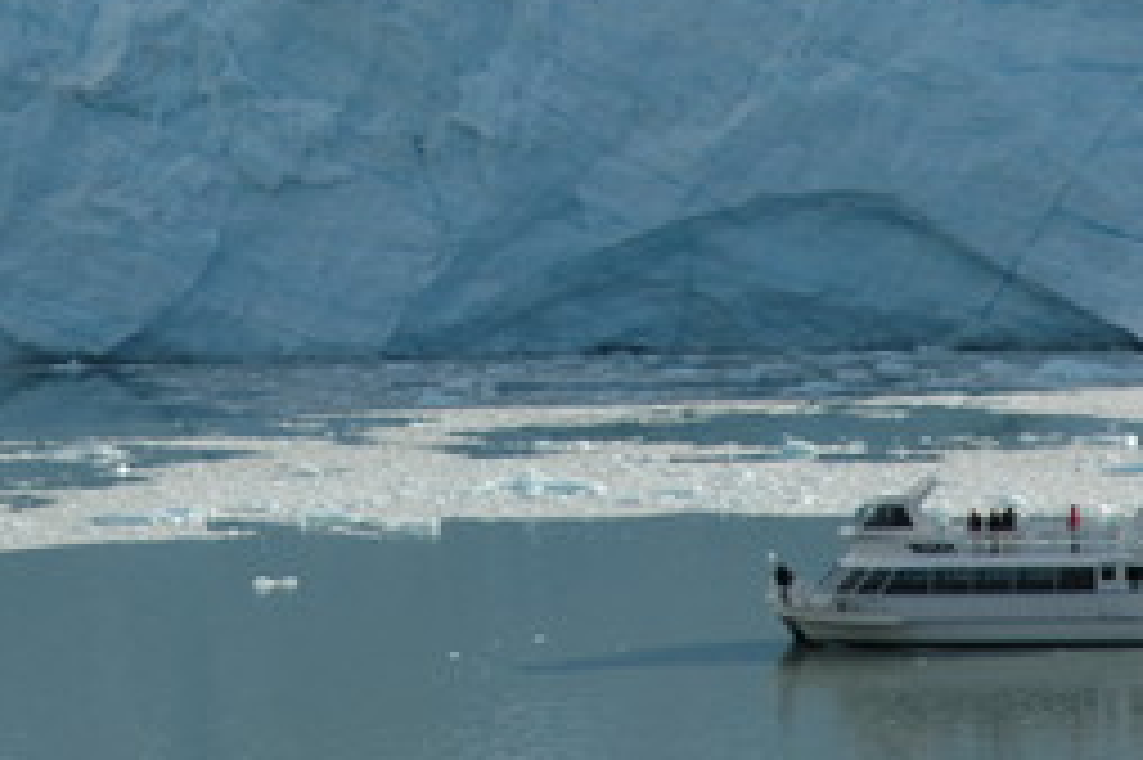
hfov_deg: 8.3
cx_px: 338
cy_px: 4
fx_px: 7900
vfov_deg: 5.5
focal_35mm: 249
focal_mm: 70
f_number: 11
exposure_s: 1/250
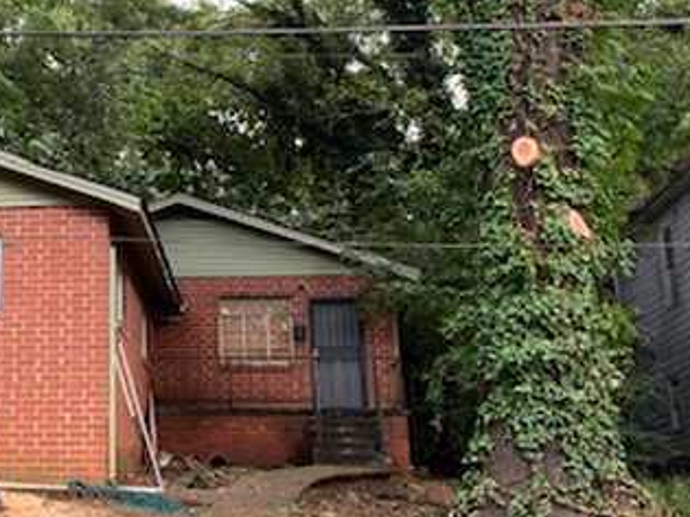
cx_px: 92
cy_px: 162
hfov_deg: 28.5
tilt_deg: +15.5
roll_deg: -0.3
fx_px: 1315
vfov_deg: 22.1
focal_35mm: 66
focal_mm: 4.25
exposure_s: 1/121
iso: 40
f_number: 1.8
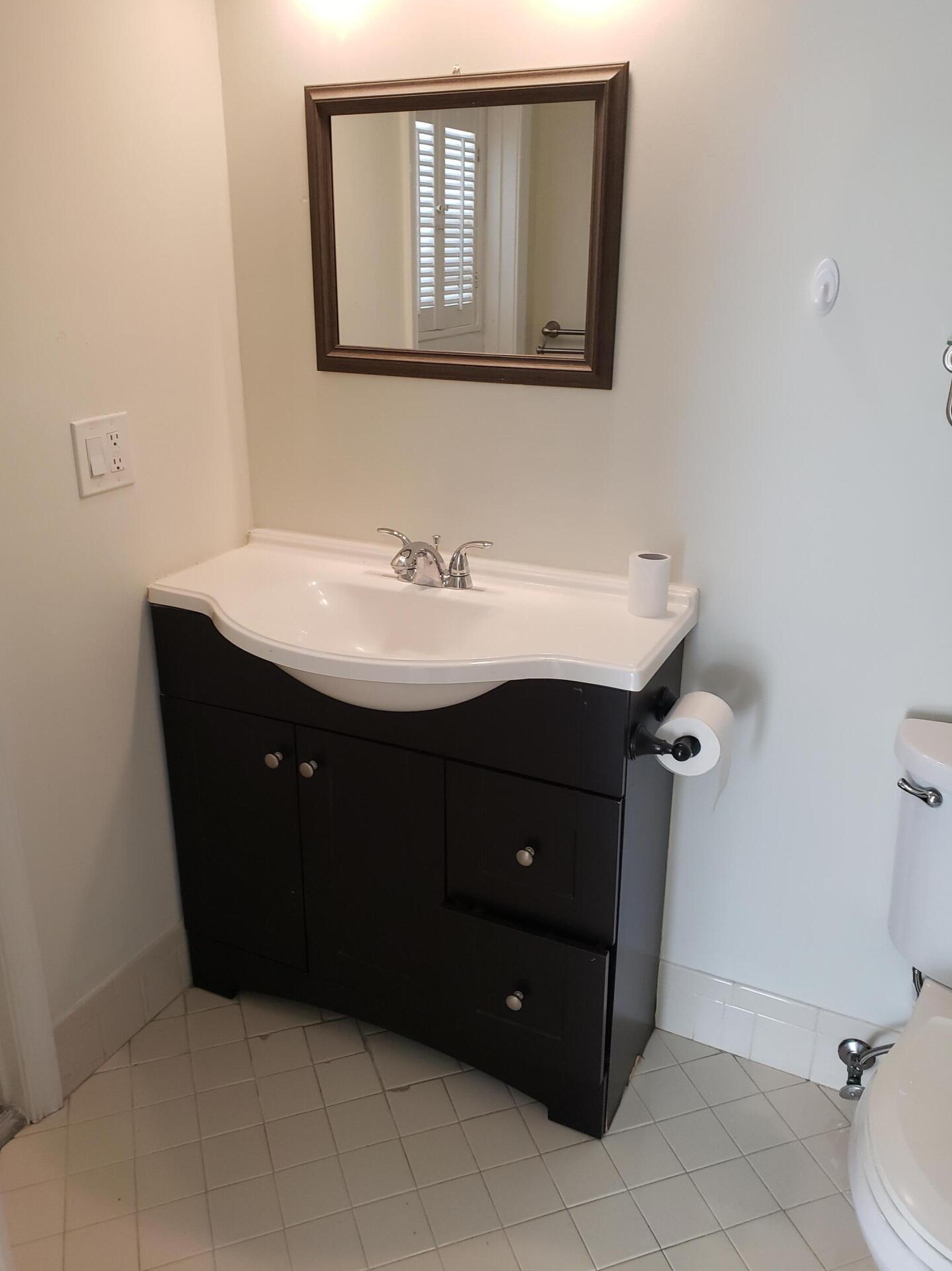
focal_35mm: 27
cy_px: 622
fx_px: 990
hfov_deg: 51.3
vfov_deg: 65.3
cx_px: 463
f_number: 2.4
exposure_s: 1/60
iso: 200
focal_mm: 4.3
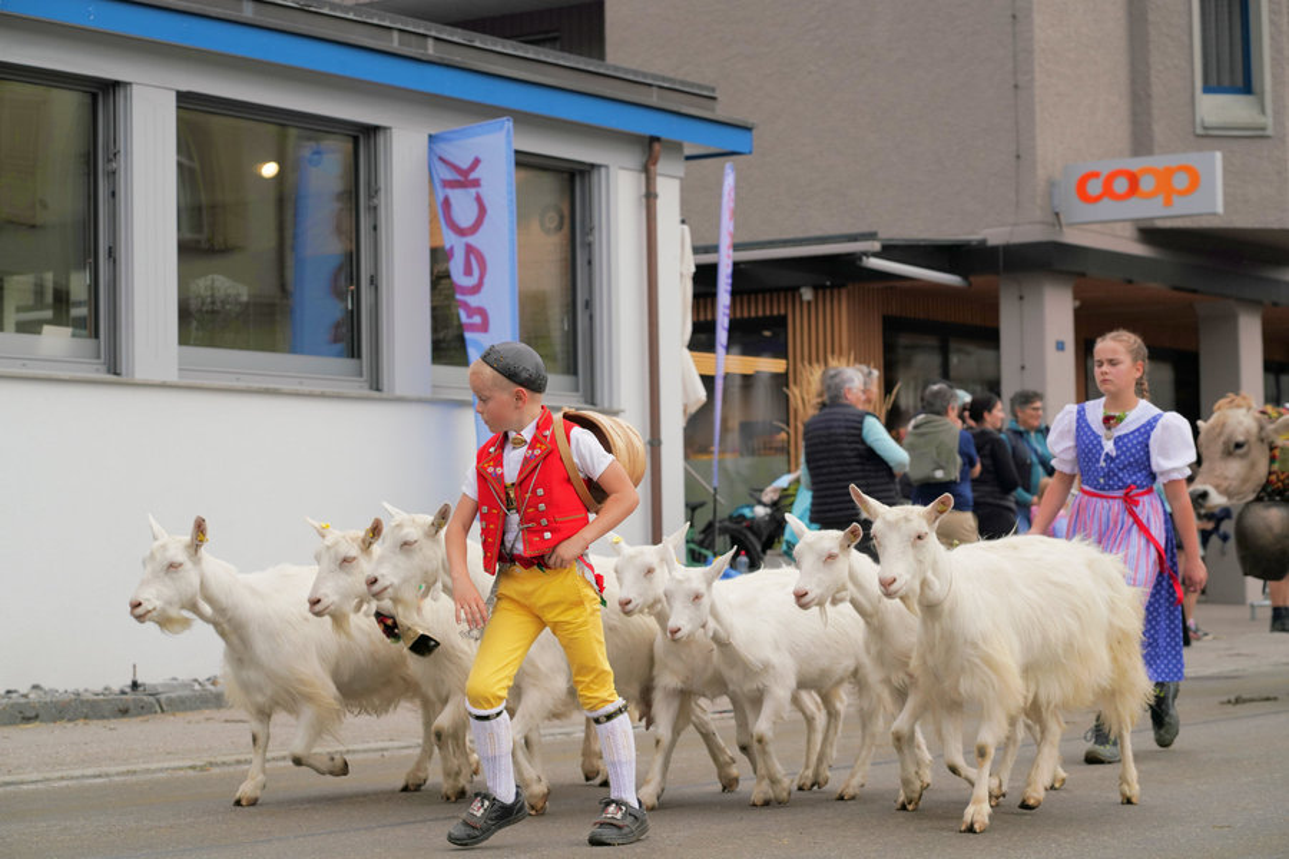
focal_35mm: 85
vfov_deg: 16.1
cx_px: 644
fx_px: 3043
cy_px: 430
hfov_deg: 23.9
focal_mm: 85
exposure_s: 1/1250
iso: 800
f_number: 7.1
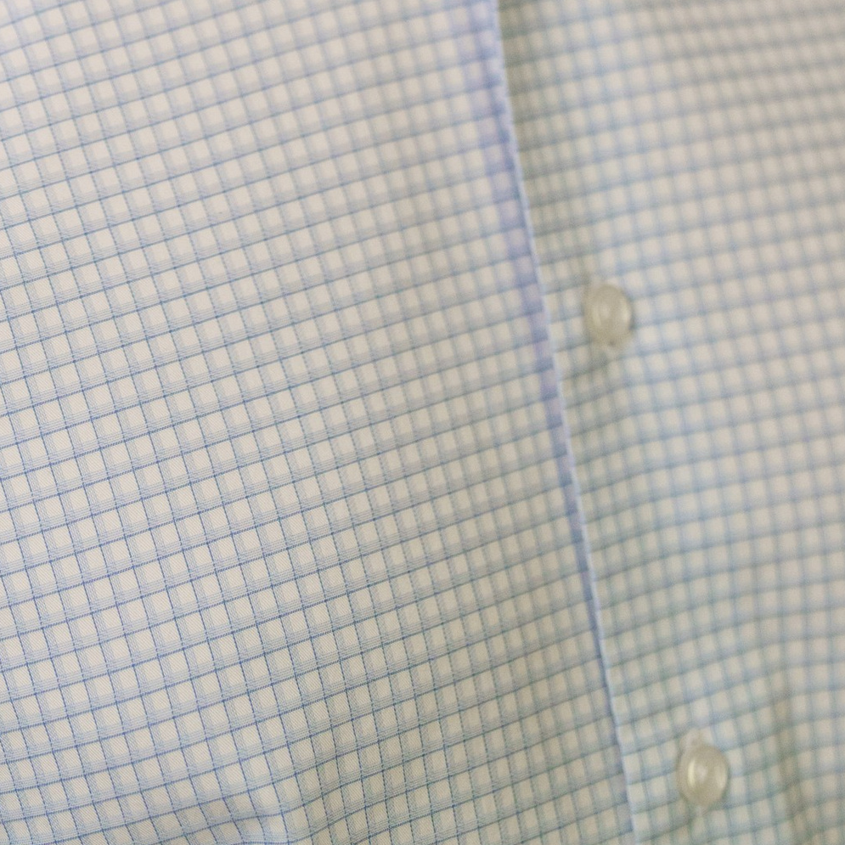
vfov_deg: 10.0
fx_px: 4529
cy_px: -714
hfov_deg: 10.6
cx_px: 241
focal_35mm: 164
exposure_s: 1/160
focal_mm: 50
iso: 1000
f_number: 2.2
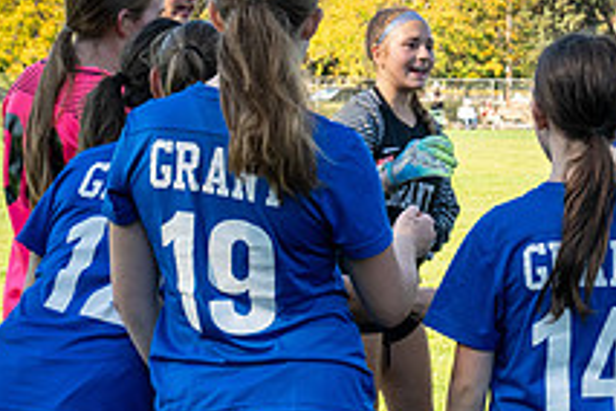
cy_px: 283
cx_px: 682
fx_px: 2105
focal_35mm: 123
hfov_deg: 16.2
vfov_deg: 11.1
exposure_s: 1/500
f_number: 8
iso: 640
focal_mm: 36
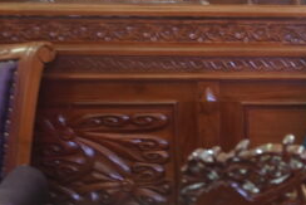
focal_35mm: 88
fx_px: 744
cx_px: 409
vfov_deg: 15.6
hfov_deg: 20.9
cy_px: 94
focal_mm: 19
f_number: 4
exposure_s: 1/15
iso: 800
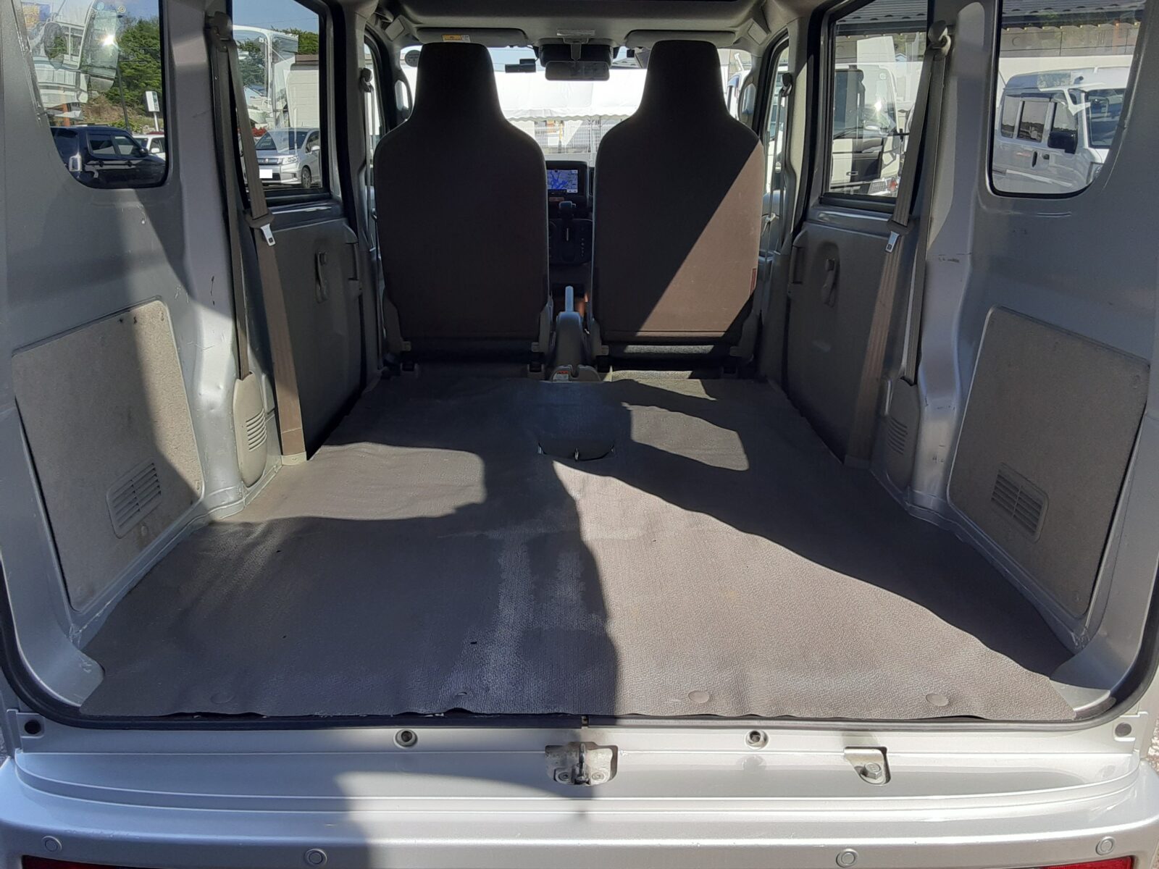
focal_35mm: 27
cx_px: 580
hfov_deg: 65.3
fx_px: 904
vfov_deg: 51.4
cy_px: 434
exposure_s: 1/400
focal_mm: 2.91
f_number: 1.9
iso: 40
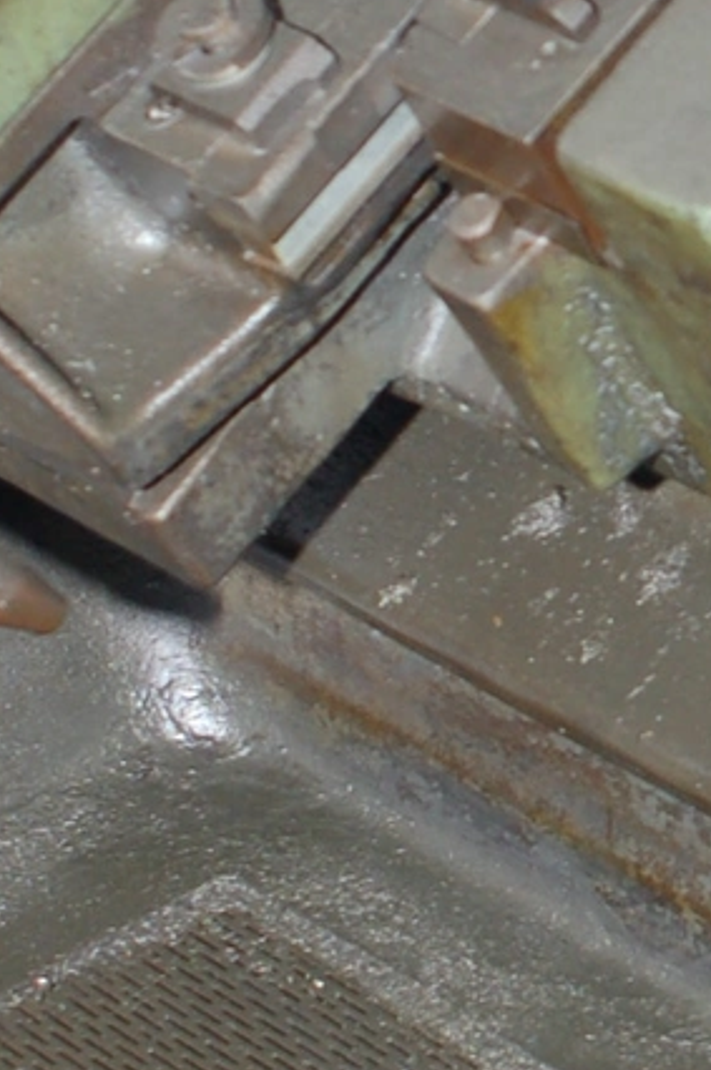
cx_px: 1131
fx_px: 5018
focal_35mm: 169
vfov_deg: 12.2
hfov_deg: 7.9
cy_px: 322
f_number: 4
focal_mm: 24
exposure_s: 1/60
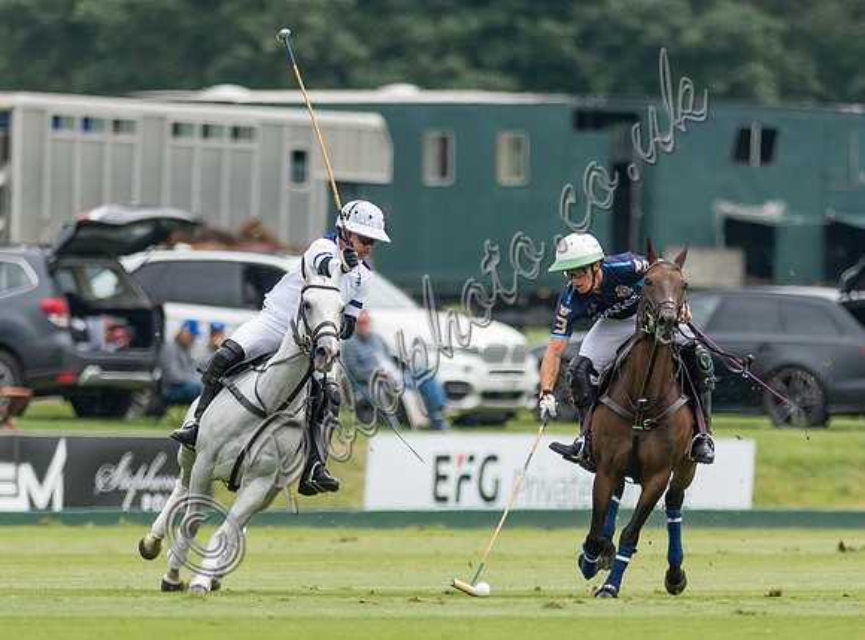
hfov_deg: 2.3
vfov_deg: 1.7
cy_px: 497
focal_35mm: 859
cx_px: 576
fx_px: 21351
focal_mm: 300
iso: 400
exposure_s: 1/8000
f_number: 2.8
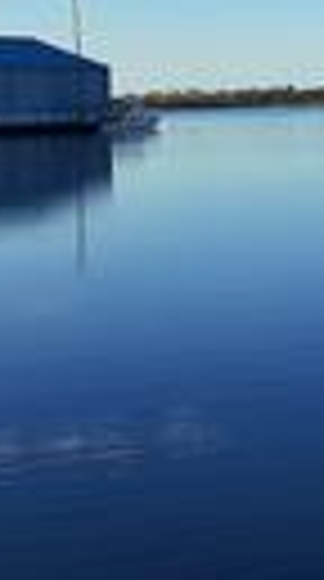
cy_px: 90
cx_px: 756
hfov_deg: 11.5
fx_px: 1352
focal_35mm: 88
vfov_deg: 23.7
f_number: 1.7
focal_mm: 3.93
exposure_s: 1/1898
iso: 40
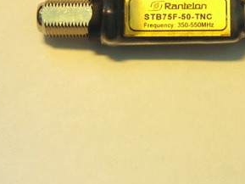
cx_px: 233
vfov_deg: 10.2
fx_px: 1020
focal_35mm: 144
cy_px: 13
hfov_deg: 13.5
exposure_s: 1/23.6
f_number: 3.9
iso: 50
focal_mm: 10.8
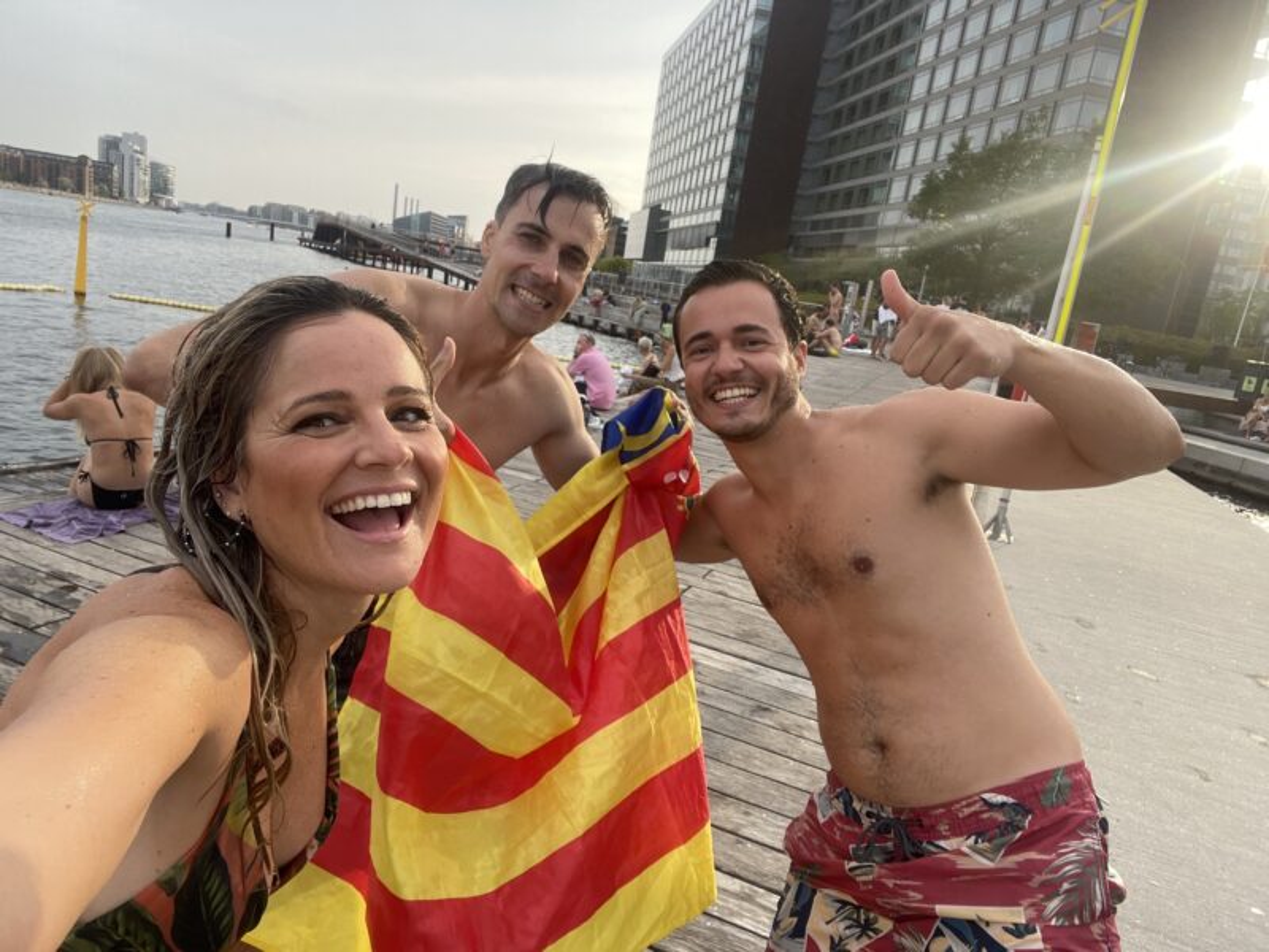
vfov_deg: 58.9
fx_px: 843
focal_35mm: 23
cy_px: 476
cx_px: 634
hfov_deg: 73.9
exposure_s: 1/124
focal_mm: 2.71
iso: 25
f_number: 2.2
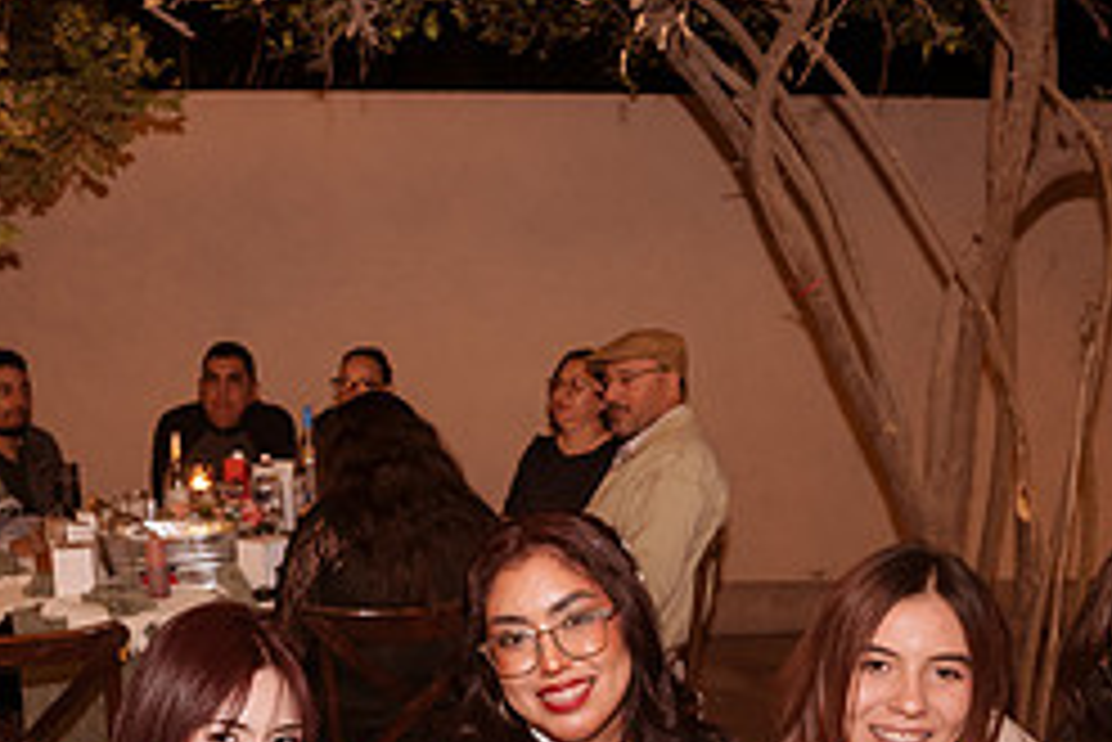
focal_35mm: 47
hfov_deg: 41.8
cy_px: 744
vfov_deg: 27.1
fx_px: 1453
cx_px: 477
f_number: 4.5
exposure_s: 1/30
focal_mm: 20
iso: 1600
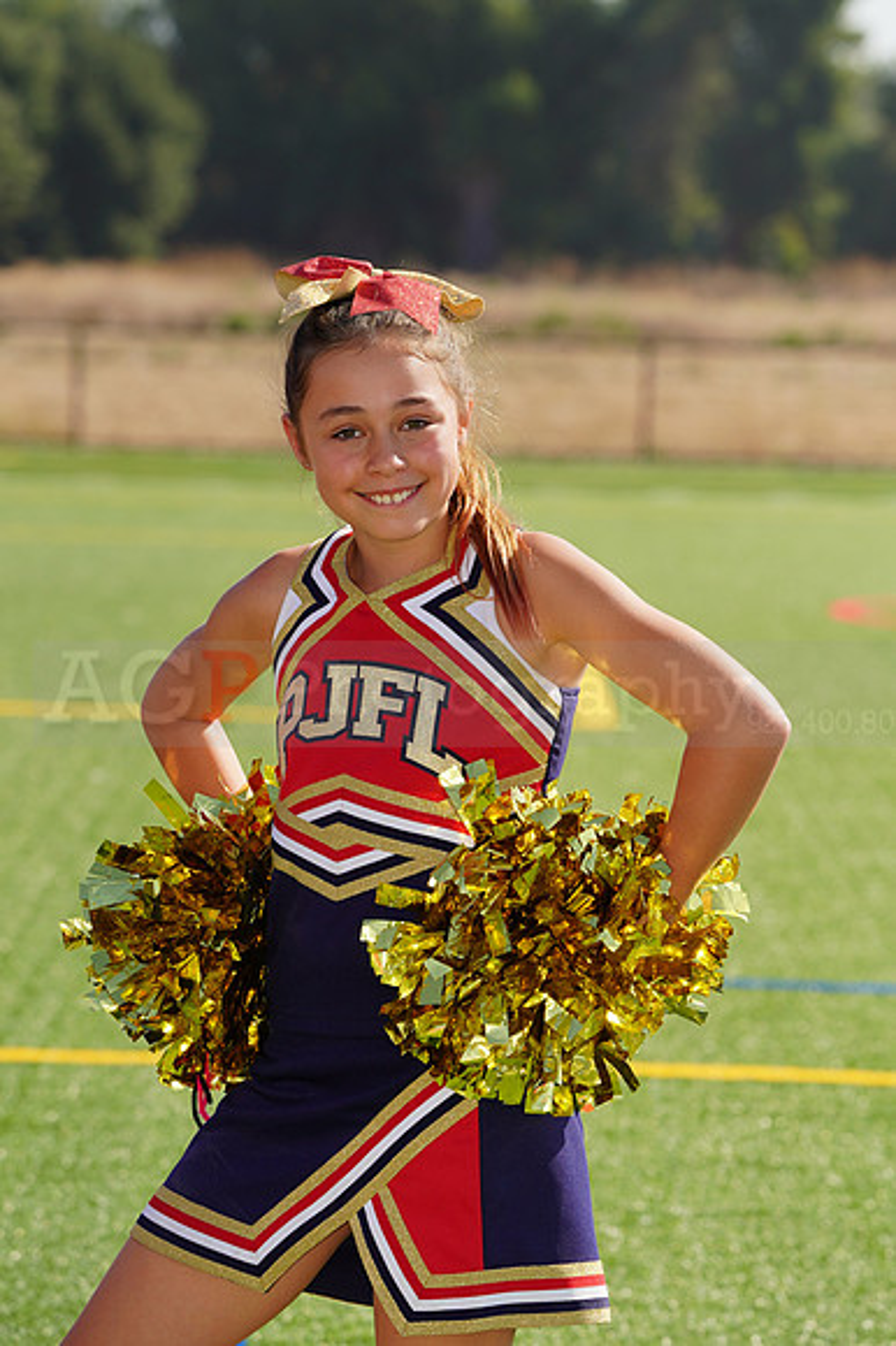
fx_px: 7475
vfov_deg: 10.3
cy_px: 673
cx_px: 448
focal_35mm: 200
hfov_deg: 6.9
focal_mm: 200
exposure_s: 1/250
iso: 100
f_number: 9
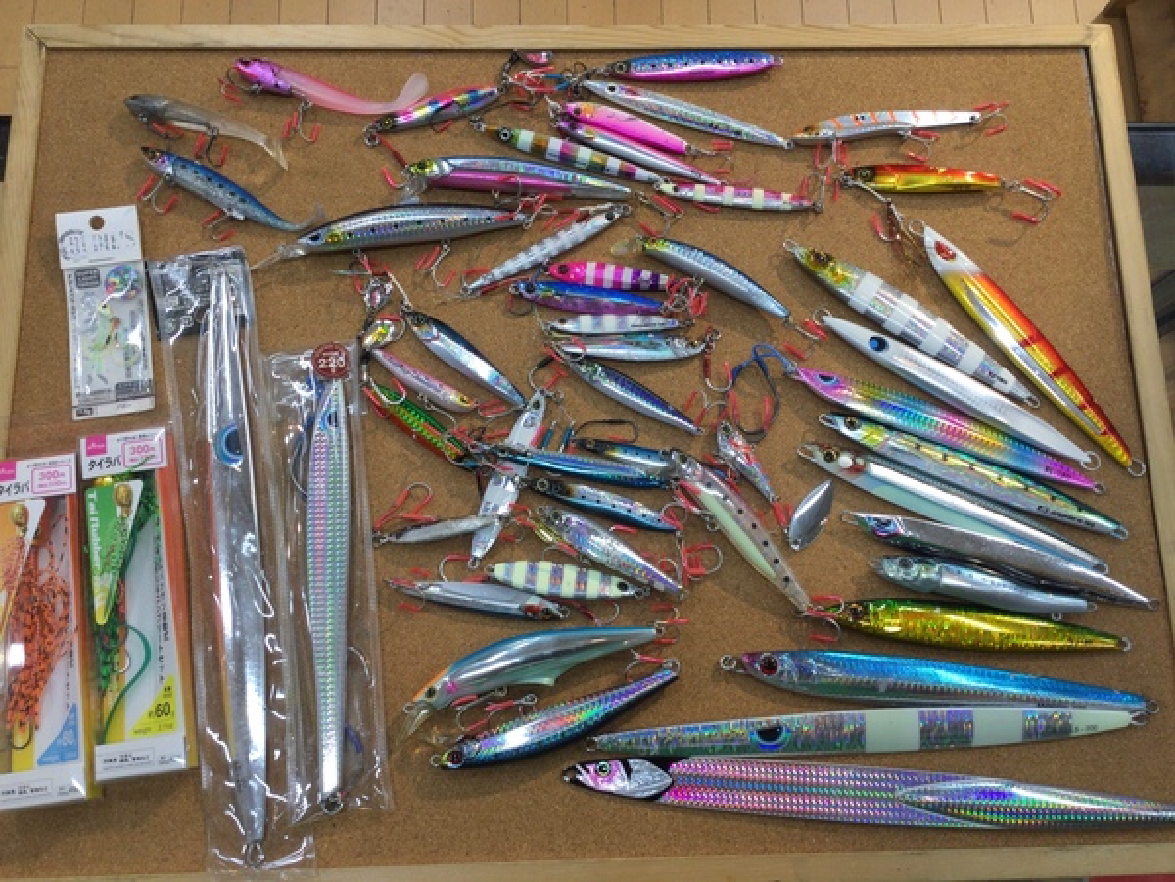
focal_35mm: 31
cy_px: 441
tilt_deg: -77.2
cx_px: 588
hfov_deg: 58.4
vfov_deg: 45.4
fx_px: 1052
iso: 32
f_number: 2.4
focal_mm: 3.3
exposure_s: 1/60
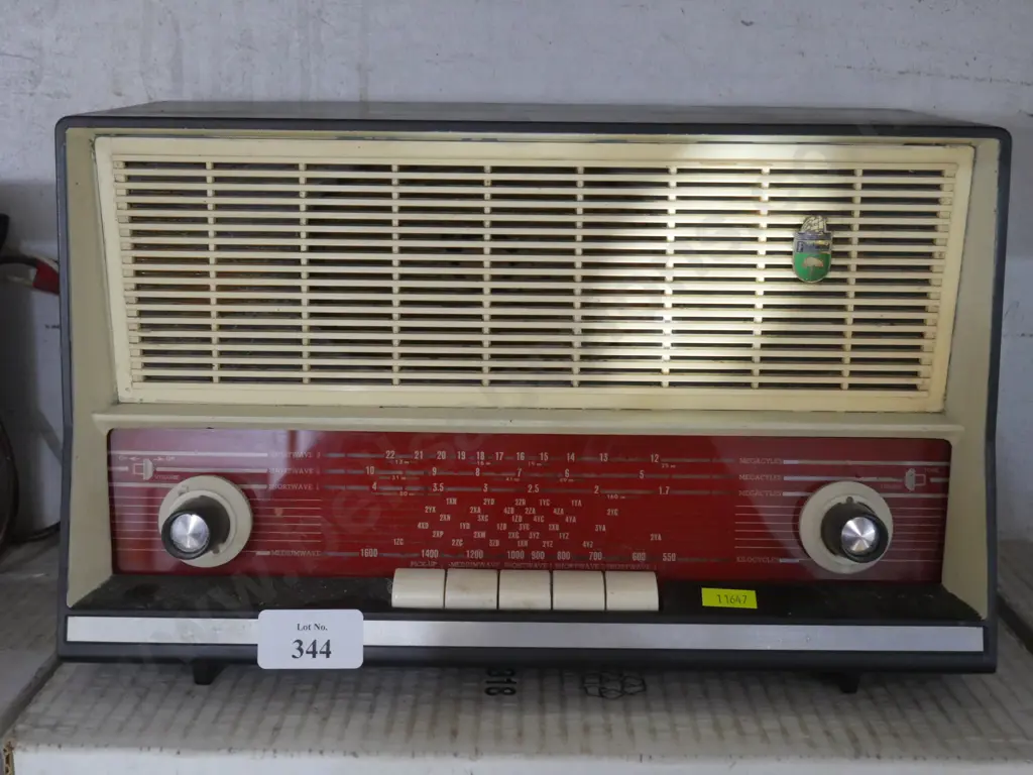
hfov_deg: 41.2
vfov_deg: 31.5
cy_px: 388
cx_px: 516
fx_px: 1373
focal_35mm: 46
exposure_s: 1/60
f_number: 5.1
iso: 3200
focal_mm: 23
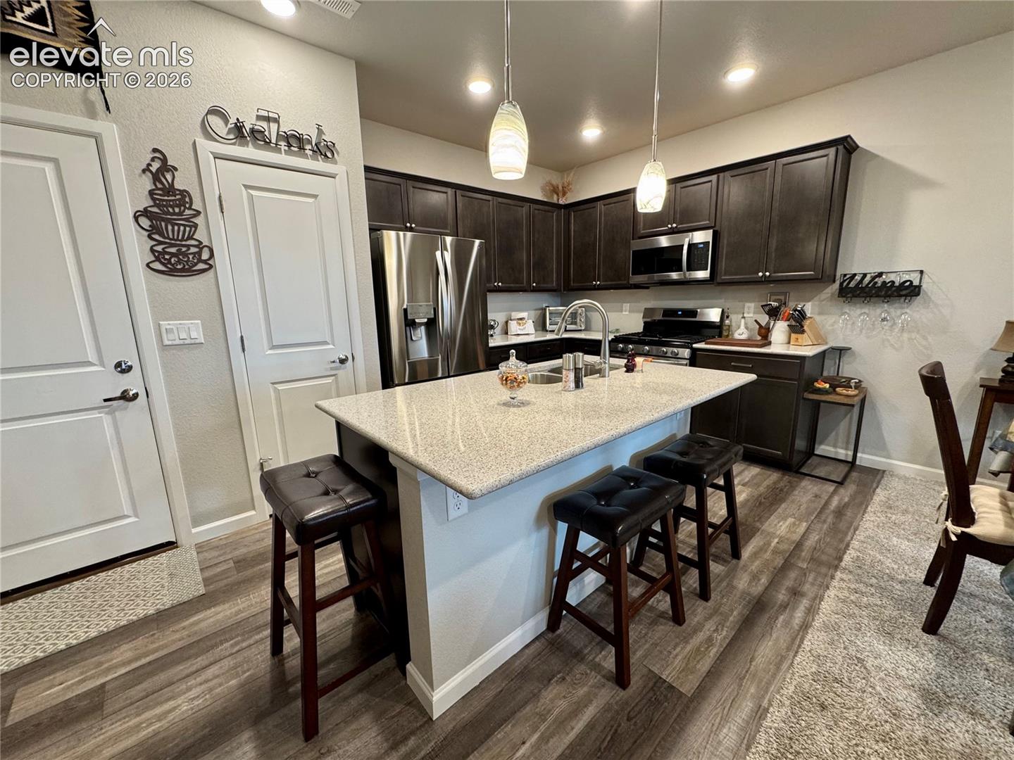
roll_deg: +1.3
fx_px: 410
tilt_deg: -12.3
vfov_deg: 85.7
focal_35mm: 14
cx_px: 507
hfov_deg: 102.1
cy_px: 380
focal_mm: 2.22
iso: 200
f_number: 2.2
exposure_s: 1/60
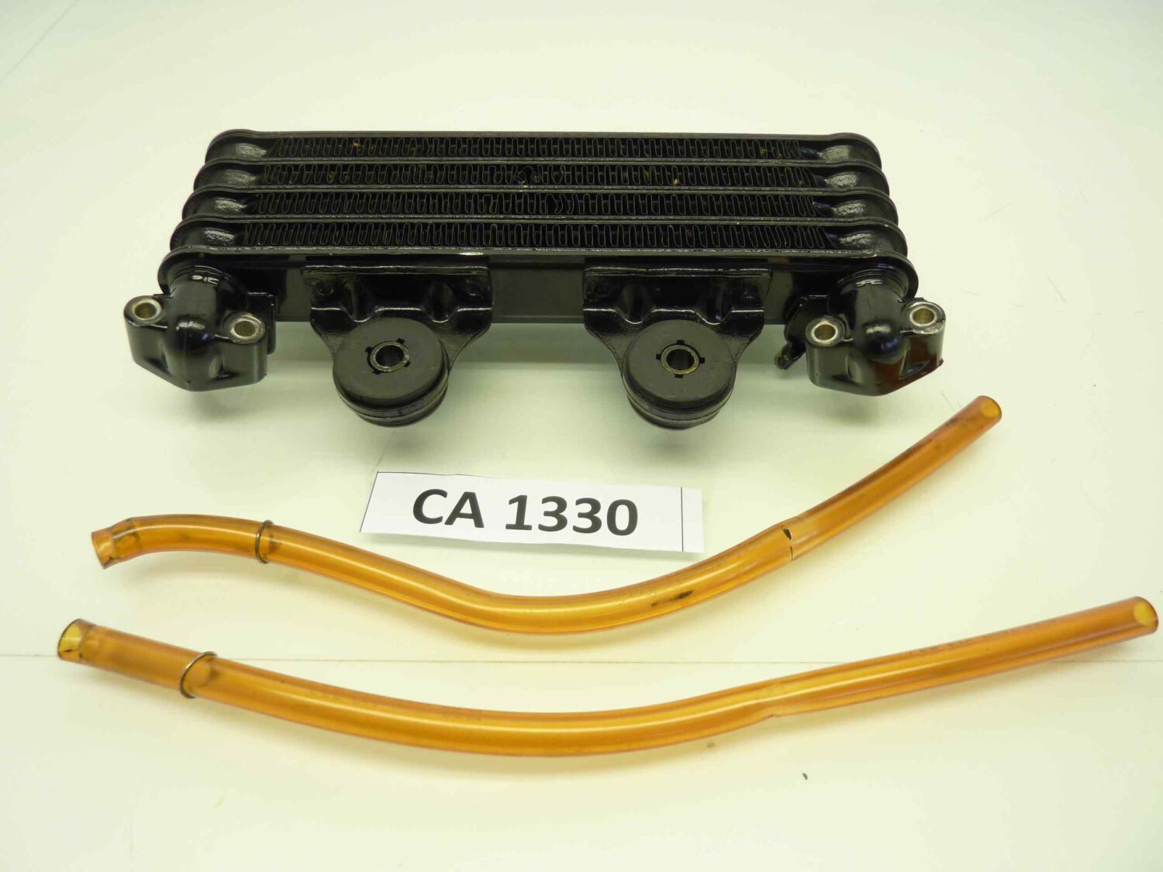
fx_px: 840
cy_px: 436
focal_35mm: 25
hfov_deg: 69.4
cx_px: 582
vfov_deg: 54.9
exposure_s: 1/20
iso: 80
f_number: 3.3
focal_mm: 4.1
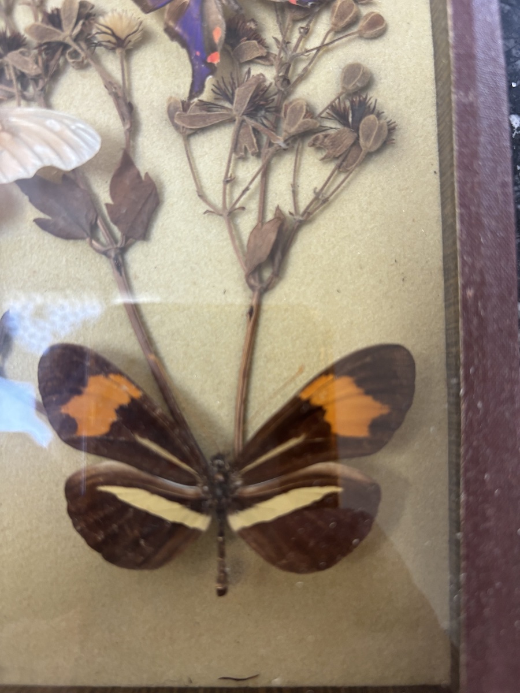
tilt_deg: -84.8
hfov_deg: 53.1
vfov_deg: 67.3
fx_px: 521
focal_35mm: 26
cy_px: 346
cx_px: 260
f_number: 1.6
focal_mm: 5.96
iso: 125
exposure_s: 1/63
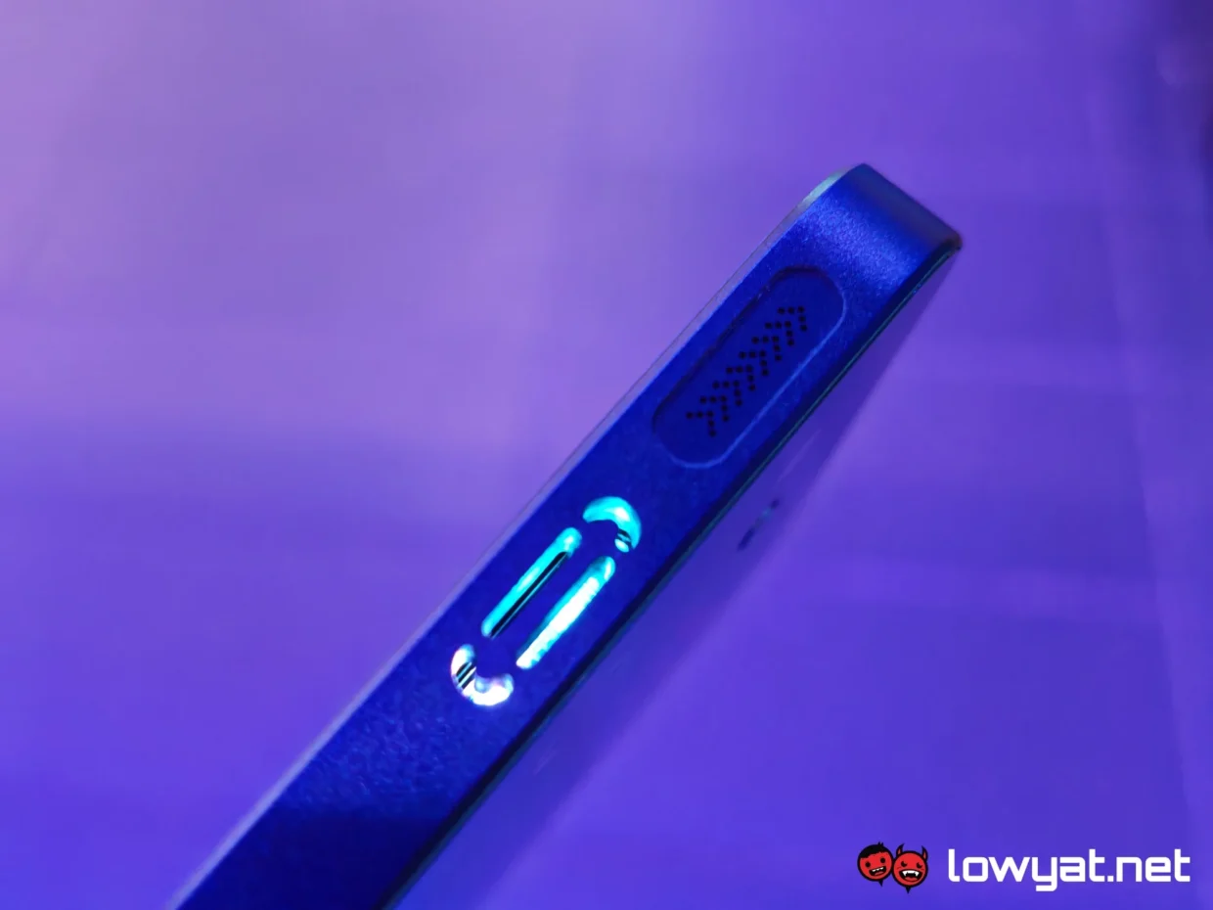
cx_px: 606
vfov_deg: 31.5
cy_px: 455
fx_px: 1612
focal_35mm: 46
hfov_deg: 41.2
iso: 320
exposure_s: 1/50
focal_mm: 5.4
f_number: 1.6
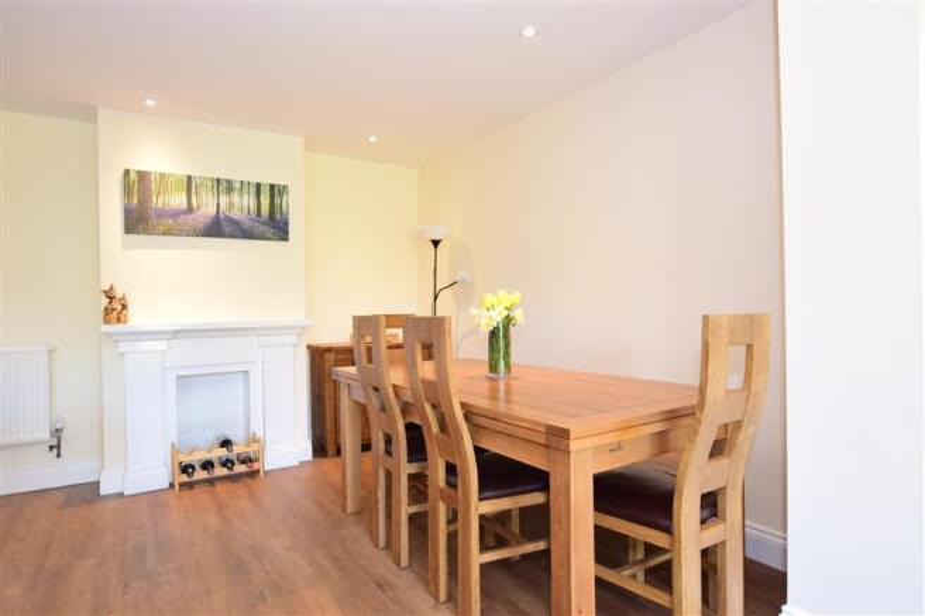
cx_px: 462
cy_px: 308
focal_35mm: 20
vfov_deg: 63.2
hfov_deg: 85.4
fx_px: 501
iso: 200
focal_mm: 13
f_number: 7.1
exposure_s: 1/5
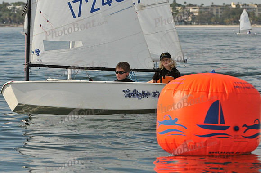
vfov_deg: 4.4
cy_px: 86
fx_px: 2281
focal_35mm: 315
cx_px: 130
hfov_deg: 6.6
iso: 200
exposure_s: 1/640
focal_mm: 210
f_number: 9
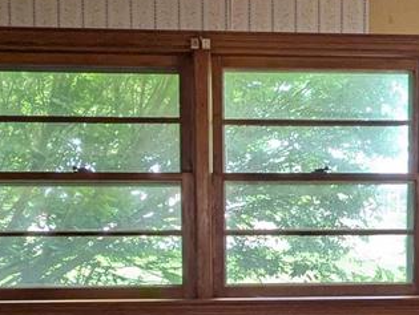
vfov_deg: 22.5
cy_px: 275
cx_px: 289
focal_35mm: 64
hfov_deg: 30.0
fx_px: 776
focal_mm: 1.83
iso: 136
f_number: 2.2
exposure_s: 1/30
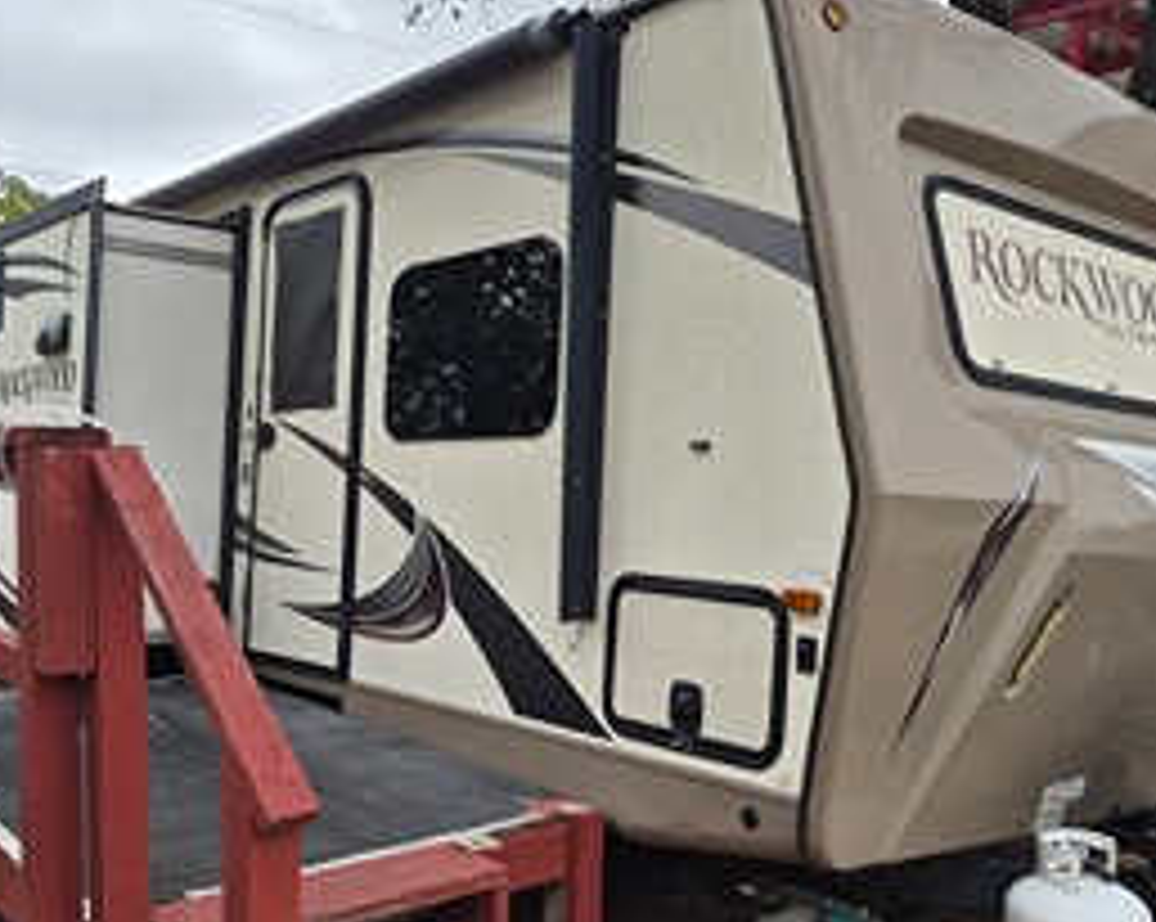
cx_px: 580
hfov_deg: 51.6
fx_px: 1196
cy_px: 490
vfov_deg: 42.1
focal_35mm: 35
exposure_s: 1/4528
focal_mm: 5.4
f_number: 1.8
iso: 80
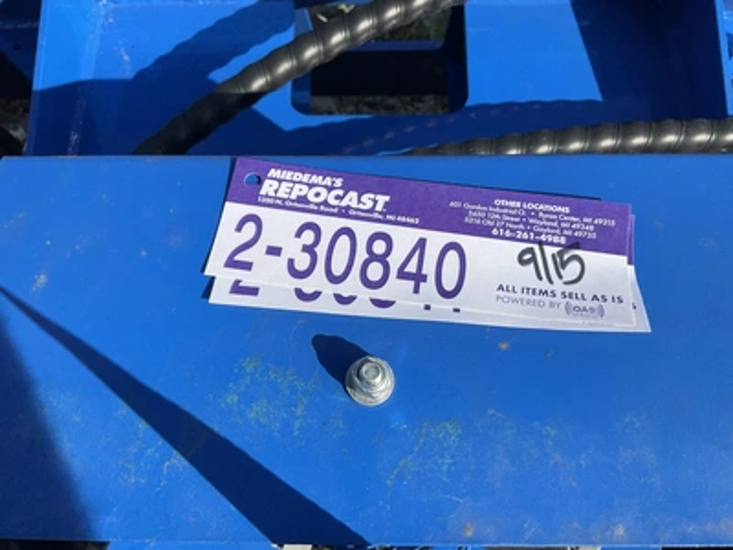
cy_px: 275
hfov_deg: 61.7
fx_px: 614
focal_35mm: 29
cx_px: 366
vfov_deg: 48.2
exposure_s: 1/1451
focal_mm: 3
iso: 25
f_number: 1.8
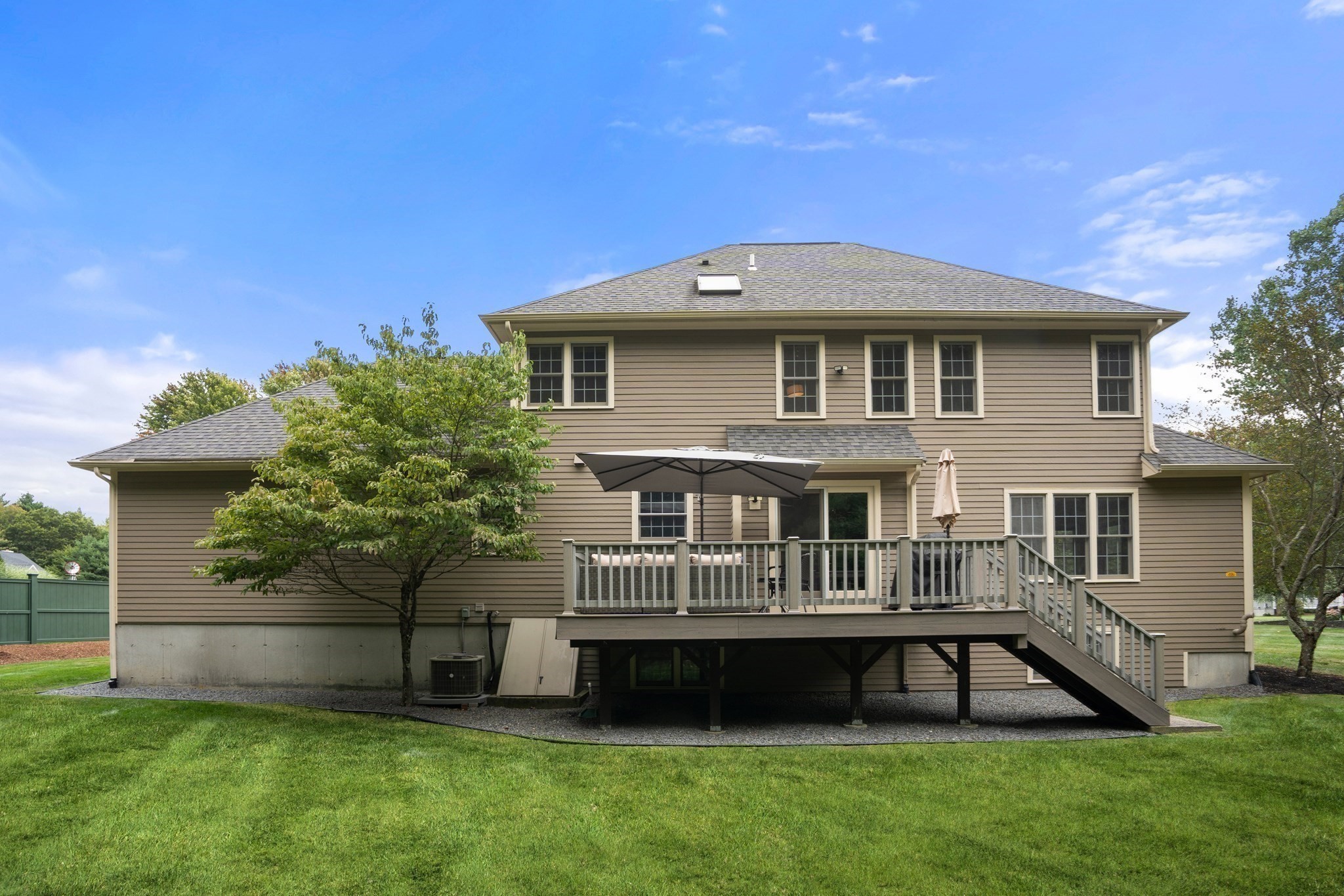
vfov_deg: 73.7
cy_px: 448
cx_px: 672
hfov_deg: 96.7
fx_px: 597
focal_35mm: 16
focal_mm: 16
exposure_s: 1/100
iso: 400
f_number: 9
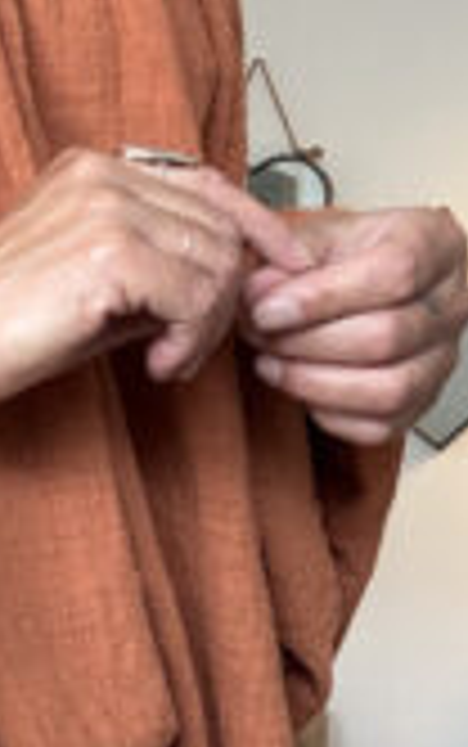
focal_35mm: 89
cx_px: -243
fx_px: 1813
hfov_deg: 13.8
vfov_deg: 23.1
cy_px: 536
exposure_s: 1/60
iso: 125
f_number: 1.9
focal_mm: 2.69
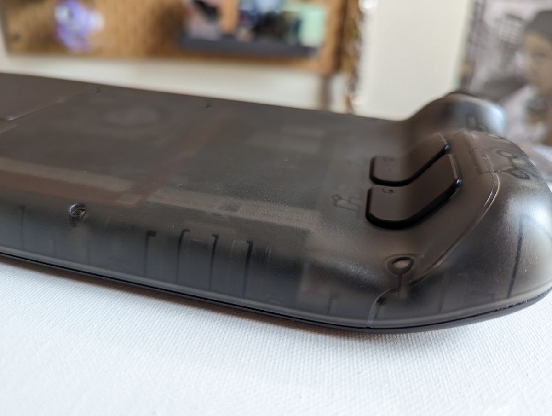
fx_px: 383
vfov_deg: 57.0
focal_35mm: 24
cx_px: 276
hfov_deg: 71.5
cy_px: 208
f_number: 1.85
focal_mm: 6.81
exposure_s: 1/85.6
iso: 156
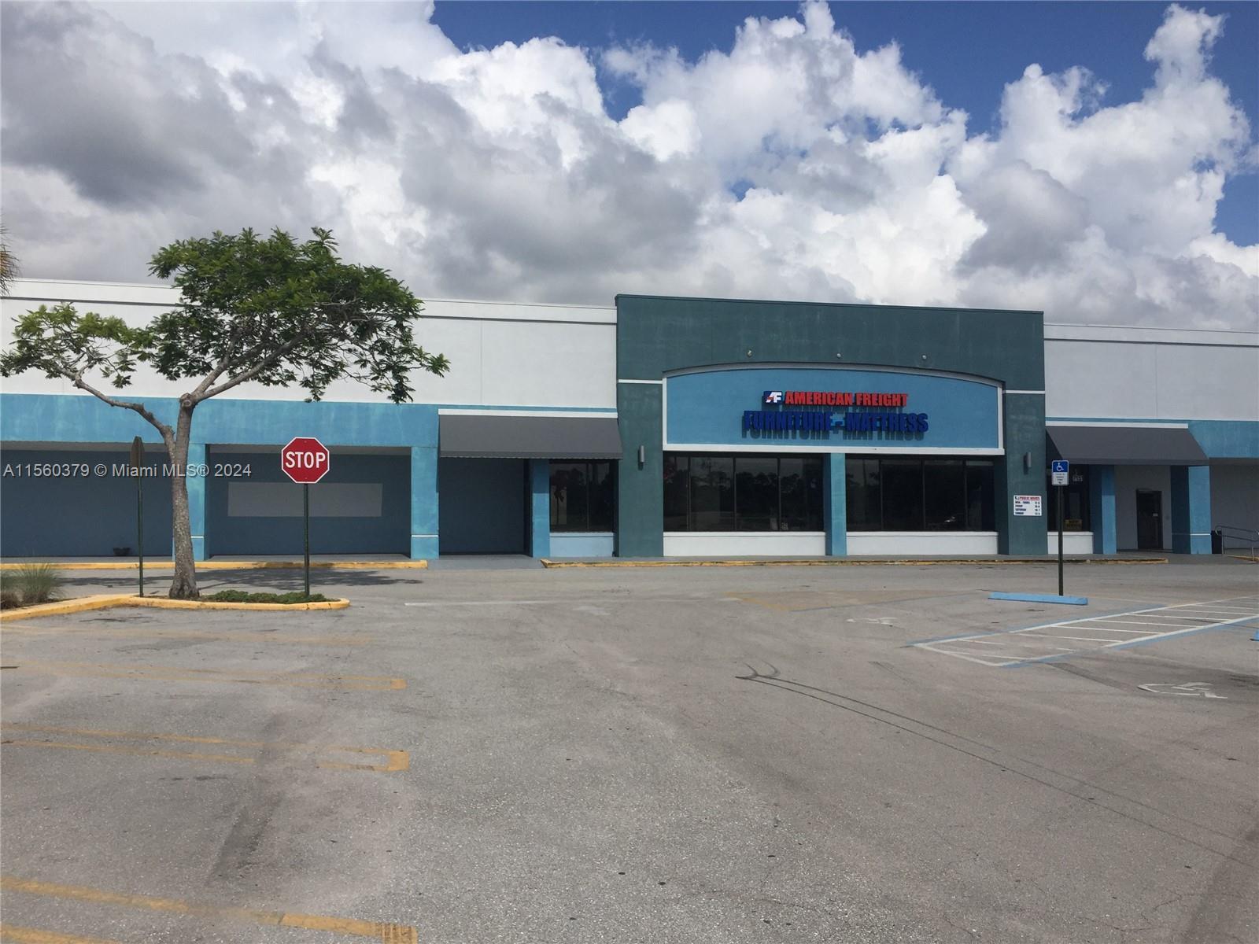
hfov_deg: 61.7
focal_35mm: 29
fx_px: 1055
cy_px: 472
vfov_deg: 48.2
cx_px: 630
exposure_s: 1/5650
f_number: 2.2
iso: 32
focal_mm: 4.15
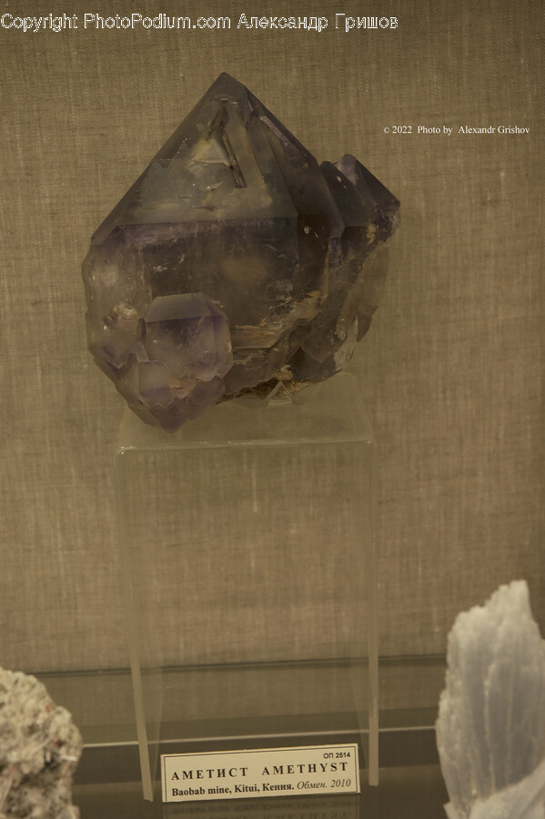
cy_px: 410
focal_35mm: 75
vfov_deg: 27.0
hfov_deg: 18.2
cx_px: 272
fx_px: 1705
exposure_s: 1/50
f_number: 5
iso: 200
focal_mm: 50
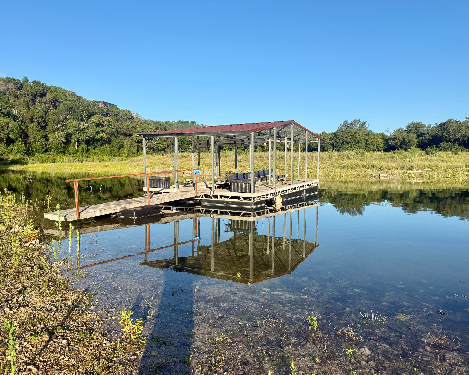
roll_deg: -1.0
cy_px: 193
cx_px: 235
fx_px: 361
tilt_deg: -4.7
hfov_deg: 66.0
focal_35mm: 26
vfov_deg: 54.9
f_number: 1.78
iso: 80
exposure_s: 1/3279
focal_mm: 6.76
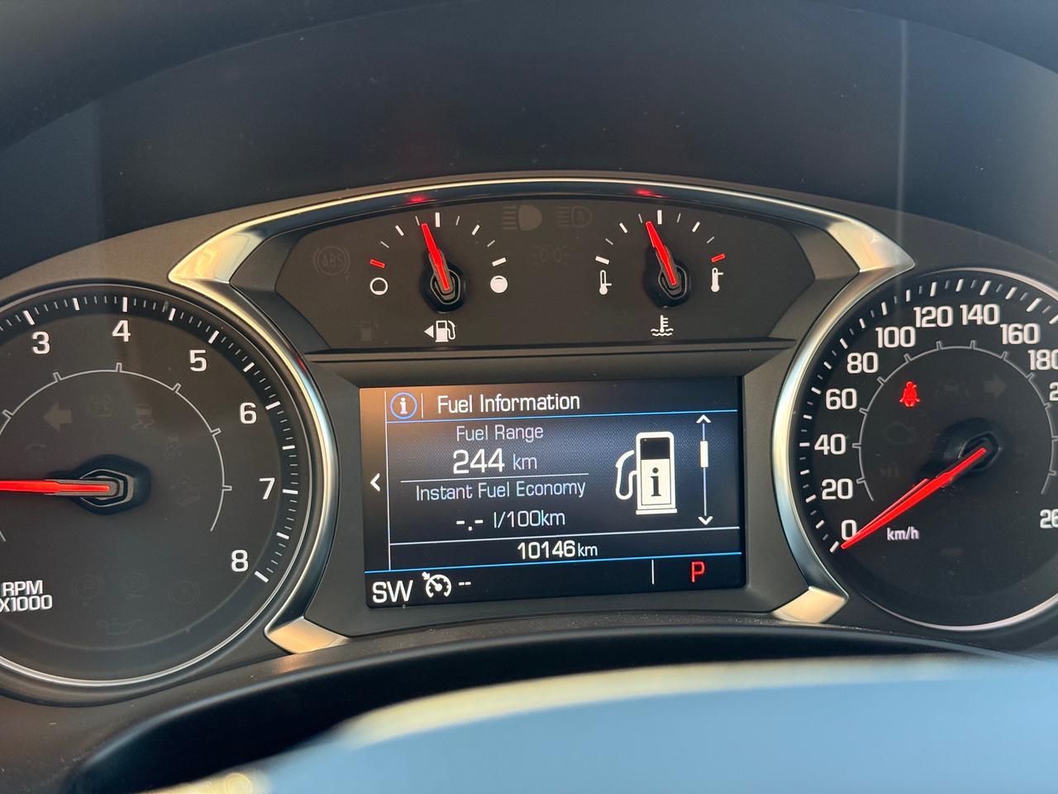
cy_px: 397
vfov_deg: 30.3
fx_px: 1467
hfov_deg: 39.7
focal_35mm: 48
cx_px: 529
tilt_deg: -13.6
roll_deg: -1.8
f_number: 1.78
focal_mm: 6.76
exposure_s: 1/75
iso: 200
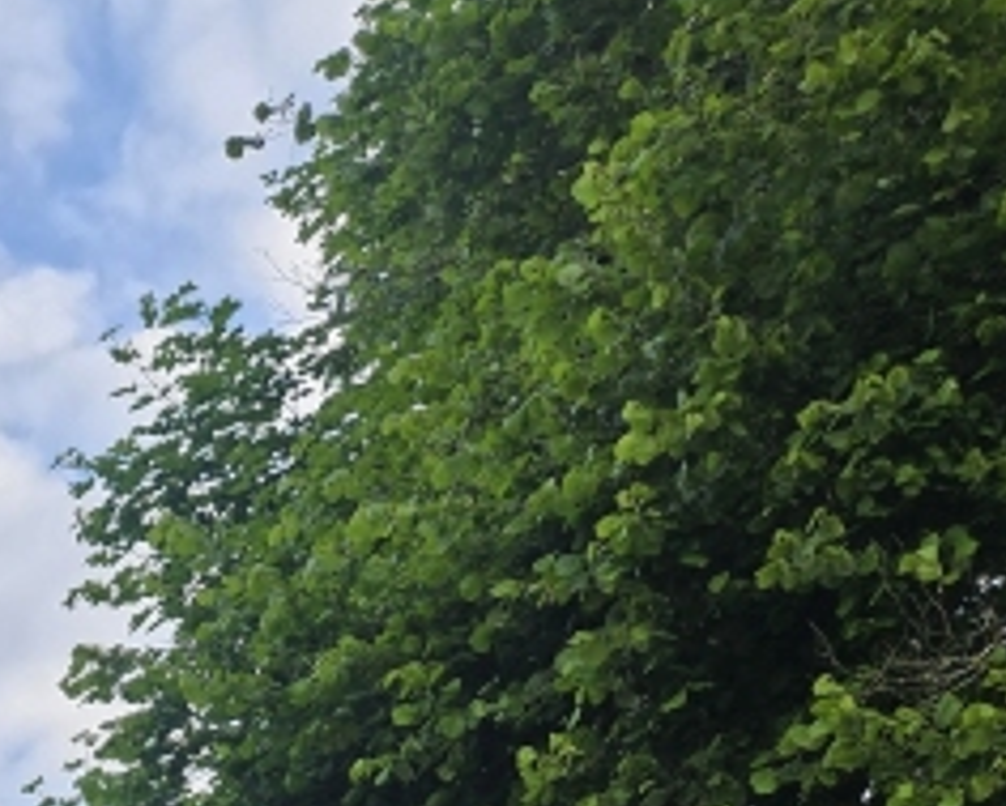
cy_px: 1766
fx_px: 2830
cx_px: -371
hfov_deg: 18.5
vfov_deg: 13.2
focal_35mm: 95
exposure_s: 1/187
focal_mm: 5.4
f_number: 1.8
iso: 25
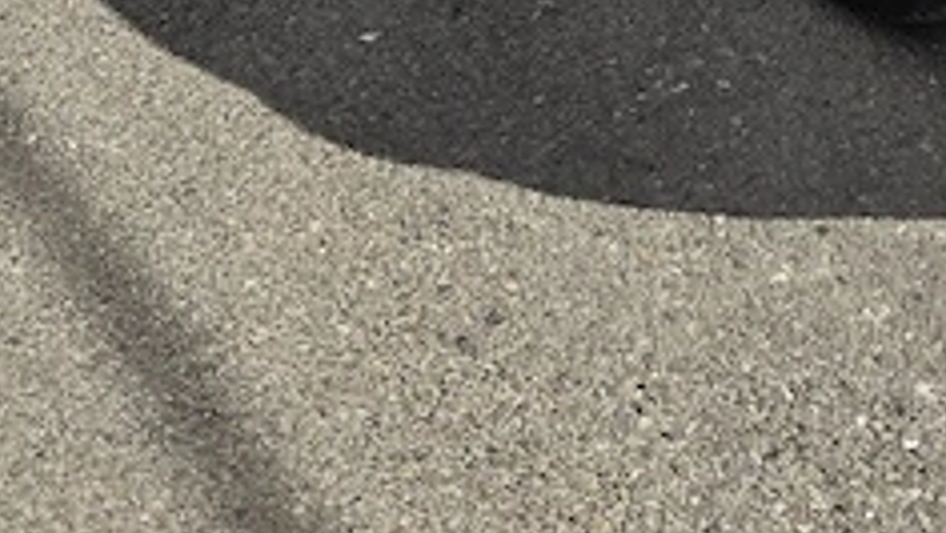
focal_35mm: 85
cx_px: 938
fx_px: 2133
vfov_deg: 10.6
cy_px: -1006
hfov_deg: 24.0
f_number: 1.7
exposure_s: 1/10000
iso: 80
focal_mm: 6.3
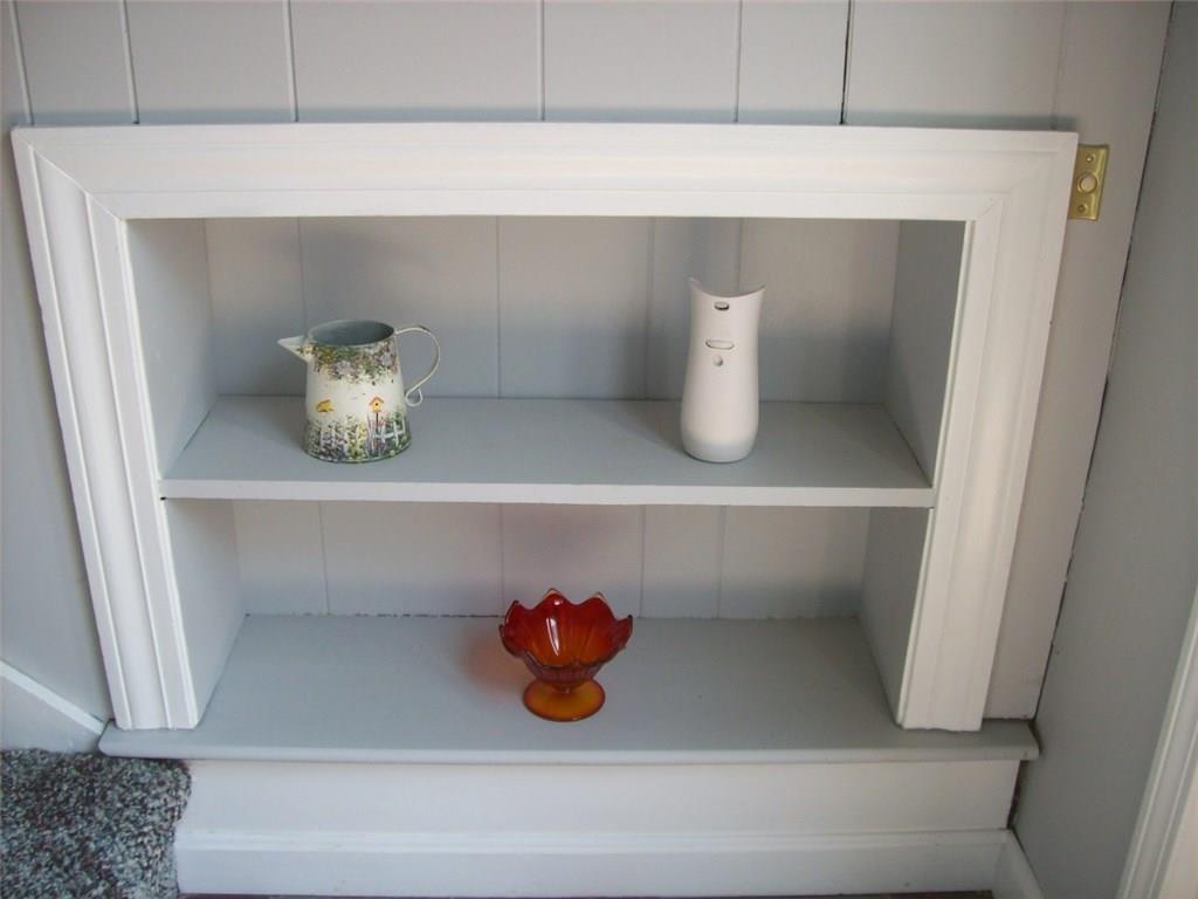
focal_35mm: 36
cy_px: 450
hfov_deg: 51.4
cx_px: 599
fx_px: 1246
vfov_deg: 39.7
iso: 80
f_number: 2.7
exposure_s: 1/76.2
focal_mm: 6
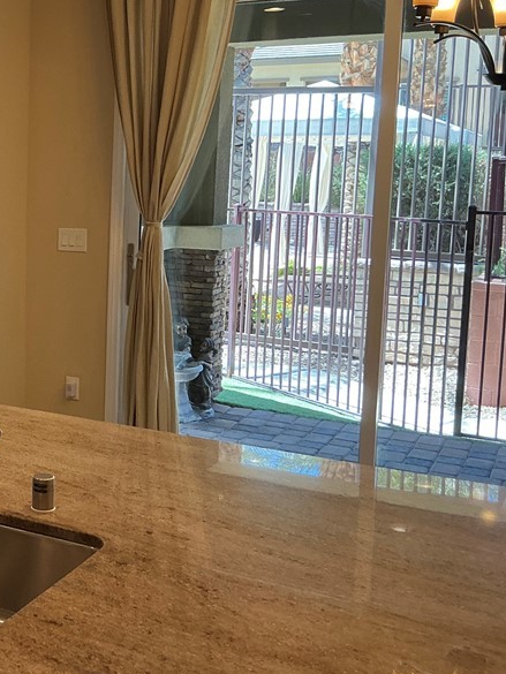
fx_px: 955
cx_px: -28
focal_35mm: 49
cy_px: 274
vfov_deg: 38.8
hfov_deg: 27.5
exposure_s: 1/120
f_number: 1.8
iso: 64
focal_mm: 3
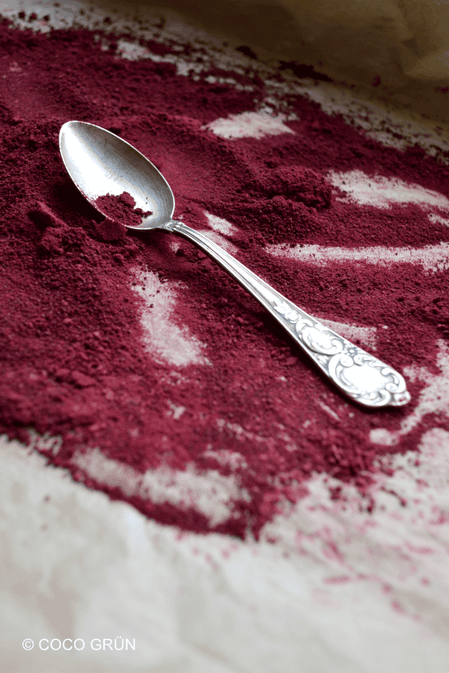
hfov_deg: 30.8
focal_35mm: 44
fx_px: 814
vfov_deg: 45.0
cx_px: 224
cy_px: 336
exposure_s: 1/200
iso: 200
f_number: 4.5
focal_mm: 29
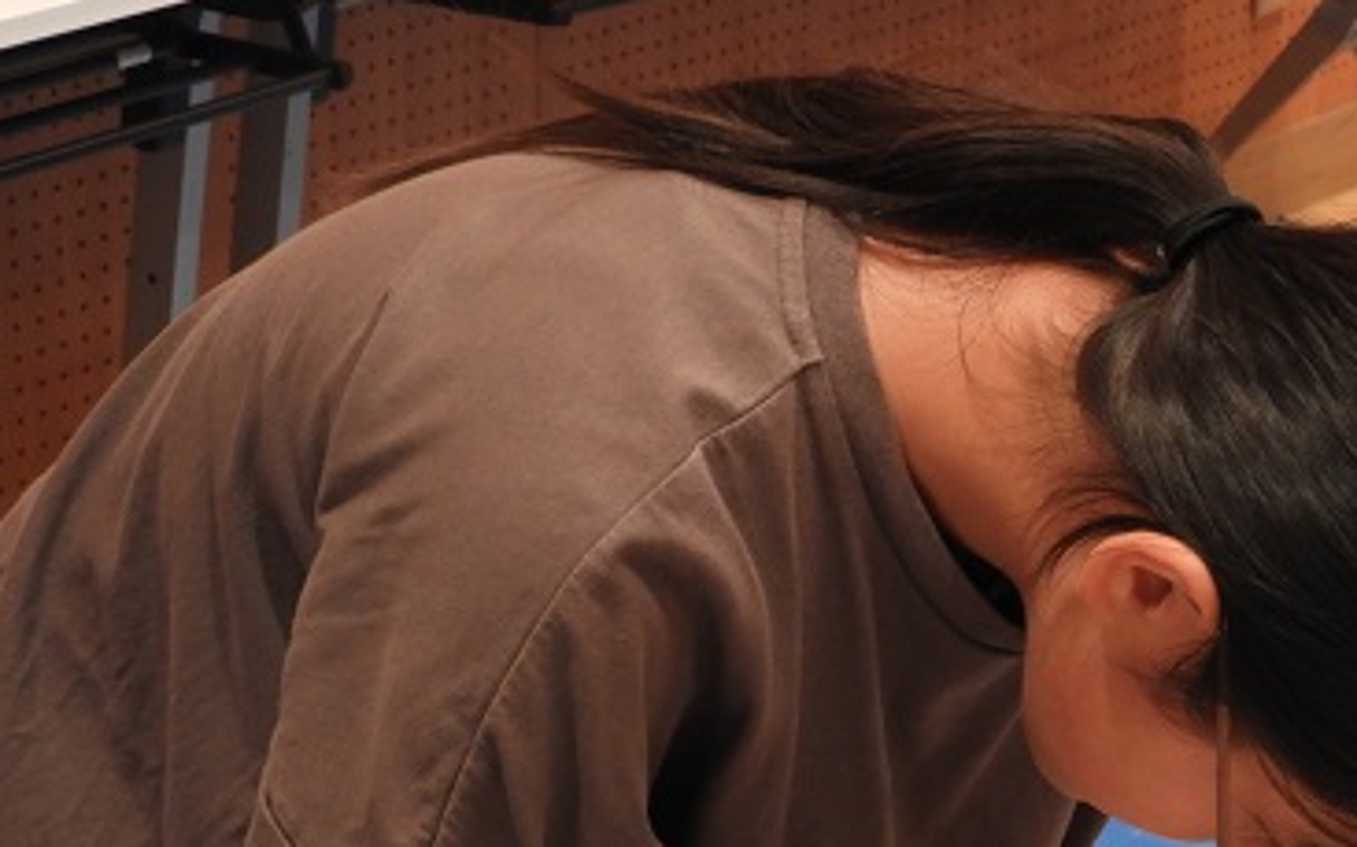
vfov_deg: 8.8
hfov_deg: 14.1
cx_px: 1057
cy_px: 736
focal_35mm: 148
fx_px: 5471
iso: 400
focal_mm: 14.3
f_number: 4.5
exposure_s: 1/15
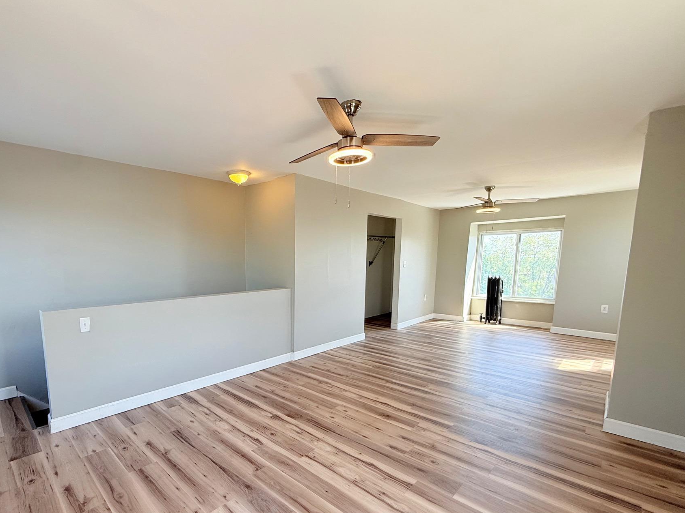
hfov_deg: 90.0
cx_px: 278
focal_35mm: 17
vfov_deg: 74.0
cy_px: 304
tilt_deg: -7.3
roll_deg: -0.3
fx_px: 336
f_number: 2.2
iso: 80
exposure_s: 1/120
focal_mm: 2.22
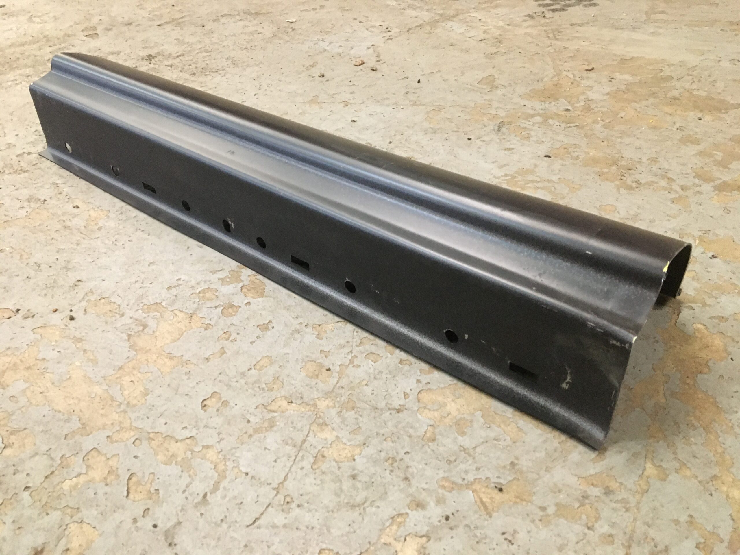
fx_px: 620
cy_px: 278
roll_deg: +4.1
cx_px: 370
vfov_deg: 48.2
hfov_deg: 61.7
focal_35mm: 29
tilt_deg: -39.4
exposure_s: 1/17
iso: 250
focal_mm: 4.15
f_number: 2.2
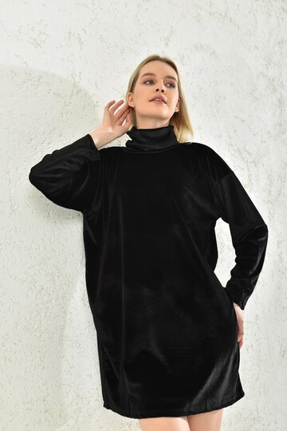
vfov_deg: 42.7
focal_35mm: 46
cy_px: 216
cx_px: 144
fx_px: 550
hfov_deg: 29.2
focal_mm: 46
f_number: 7.1
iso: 100
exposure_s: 1/160
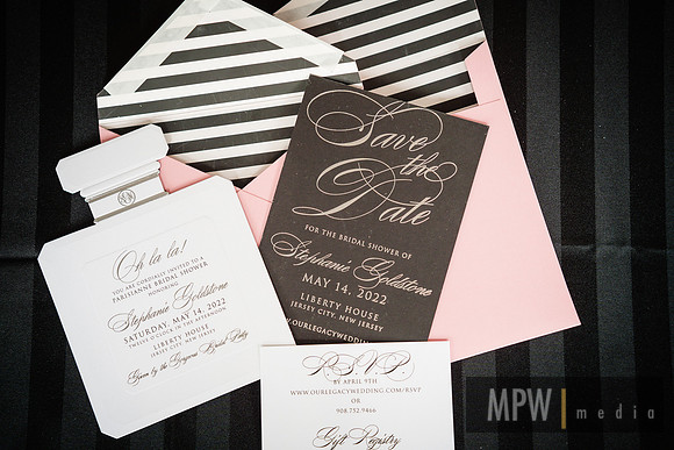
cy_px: 225
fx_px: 1404
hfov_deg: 27.0
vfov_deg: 18.2
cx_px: 337
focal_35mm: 75
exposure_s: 1/125
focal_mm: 75
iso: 320
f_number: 2.8
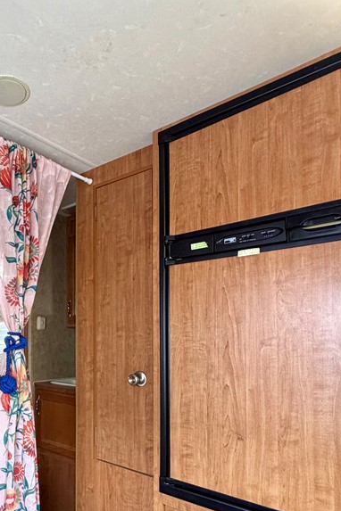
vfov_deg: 68.0
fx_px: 369
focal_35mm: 26
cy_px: 327
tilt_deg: +2.8
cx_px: 43
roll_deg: +0.6
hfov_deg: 45.5
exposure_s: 1/105
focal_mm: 2.22
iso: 320
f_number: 2.2
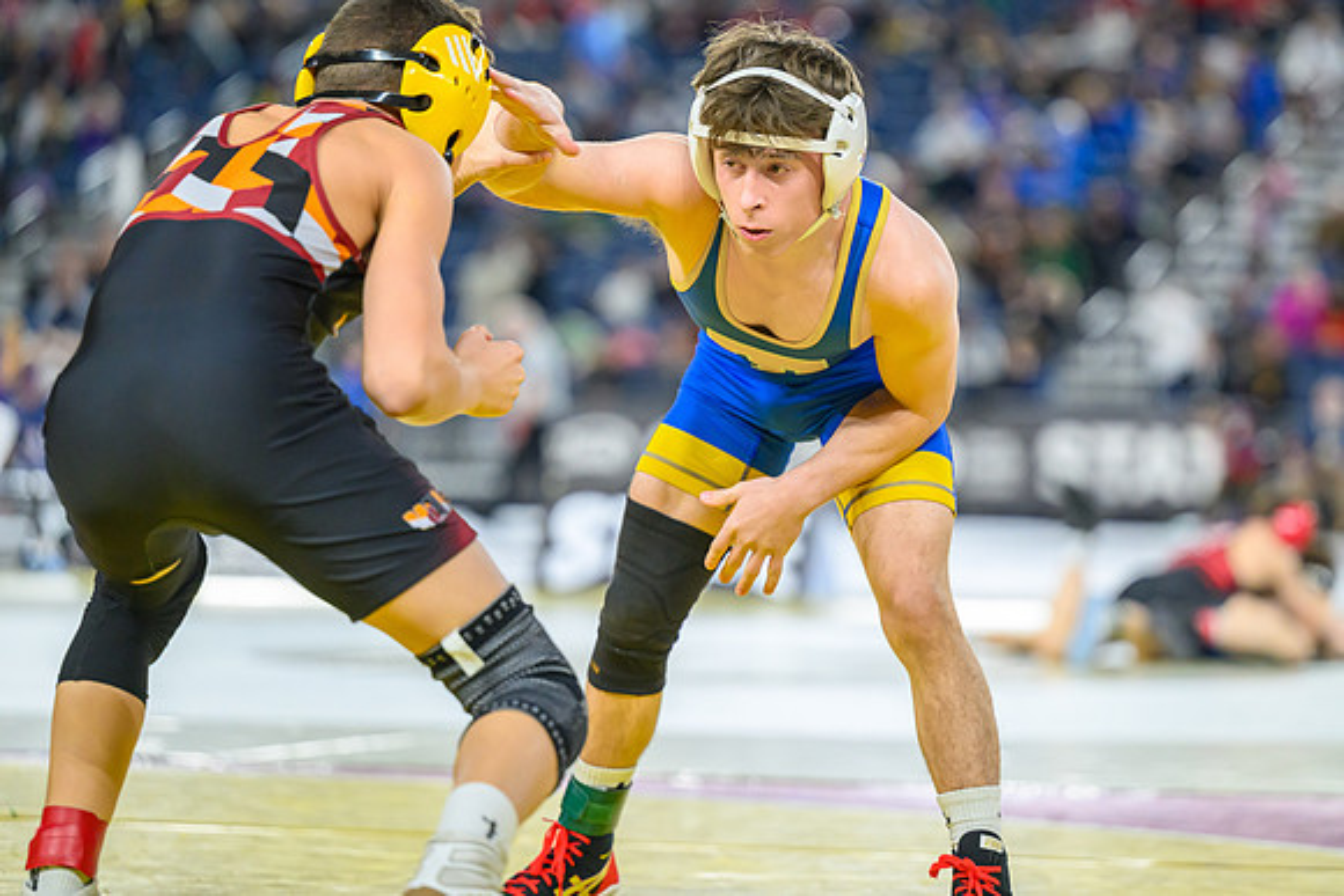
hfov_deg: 12.0
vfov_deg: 8.0
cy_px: 394
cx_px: 788
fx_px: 6390
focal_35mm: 171
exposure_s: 1/800
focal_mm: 145
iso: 2500
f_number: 2.8
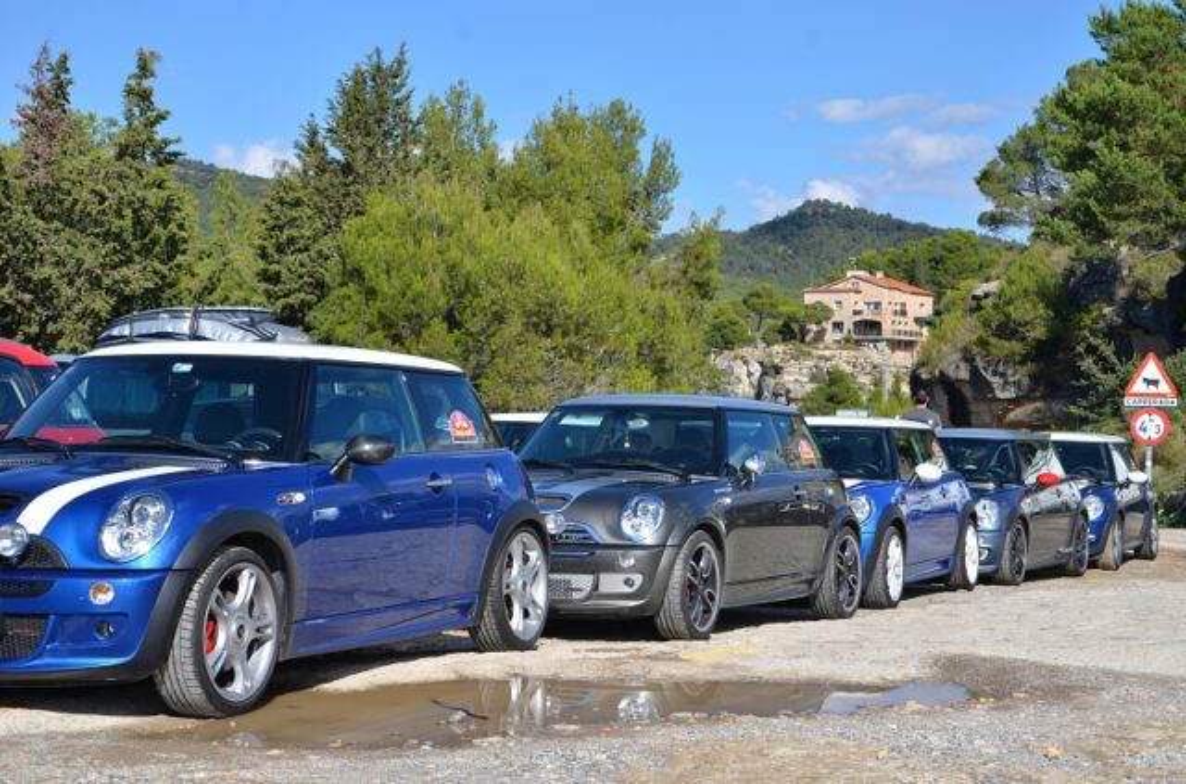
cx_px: 593
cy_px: 392
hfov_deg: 28.1
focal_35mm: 72
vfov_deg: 18.8
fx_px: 2366
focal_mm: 48
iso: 100
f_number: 9
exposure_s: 1/320
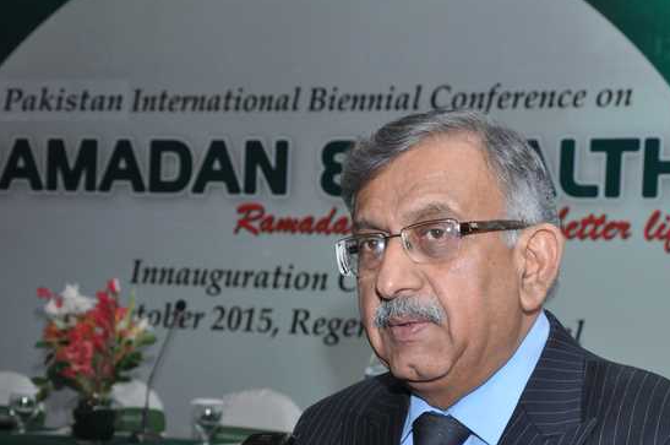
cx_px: 370
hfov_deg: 20.7
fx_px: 1835
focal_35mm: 99
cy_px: 319
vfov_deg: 13.8
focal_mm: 45
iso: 800
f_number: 9
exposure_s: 1/125
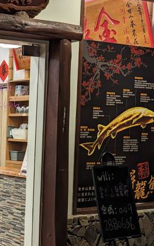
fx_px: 497
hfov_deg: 16.4
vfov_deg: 27.7
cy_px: 163
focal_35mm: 74
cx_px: -62
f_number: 1.85
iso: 105
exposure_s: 1/24
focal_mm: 6.81
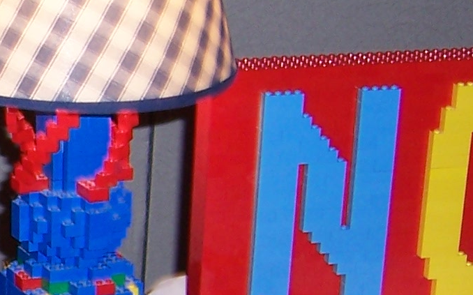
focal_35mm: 133
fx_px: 1714
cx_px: -311
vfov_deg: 9.8
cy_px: 211
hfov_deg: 14.3
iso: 80
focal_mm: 5.5
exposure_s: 1/60
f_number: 2.8
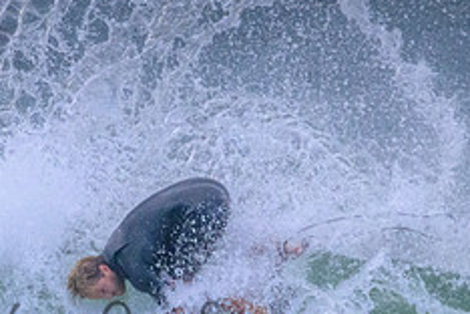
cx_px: 189
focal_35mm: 1981
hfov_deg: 1.0
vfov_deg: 0.7
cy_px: 315
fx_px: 25861
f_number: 11
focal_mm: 800
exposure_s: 1/2000
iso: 5600
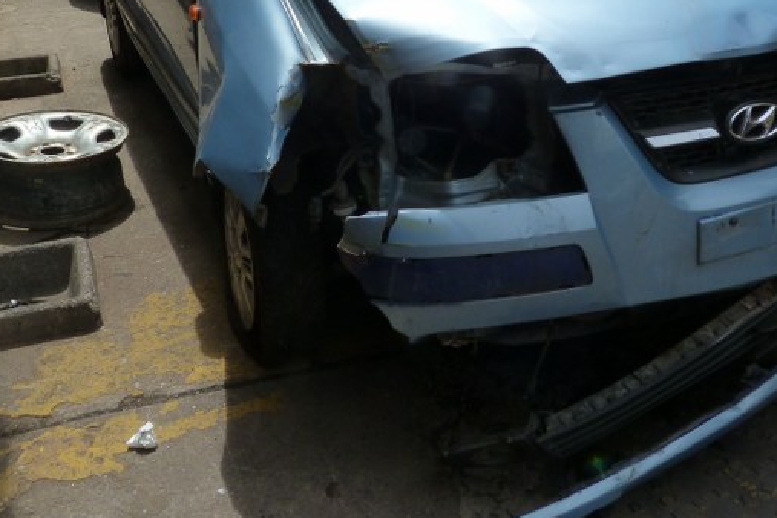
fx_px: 885
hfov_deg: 47.3
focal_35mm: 41
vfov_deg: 31.7
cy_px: 100
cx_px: 437
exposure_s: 1/500
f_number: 5.6
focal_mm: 4.5
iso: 125
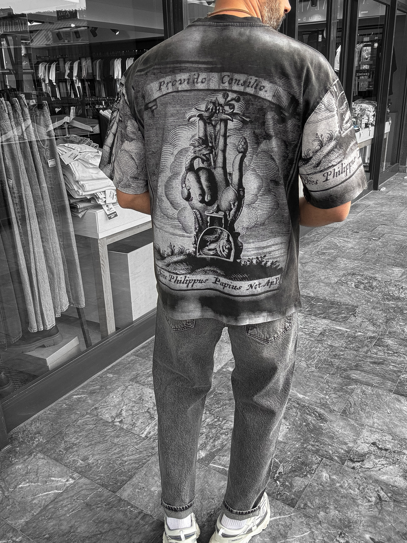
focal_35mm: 30
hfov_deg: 46.8
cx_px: 204
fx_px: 470
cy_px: 272
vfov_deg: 60.0
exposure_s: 1/120
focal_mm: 2.69
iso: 25
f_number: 1.9
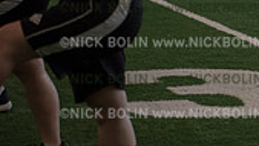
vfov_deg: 4.8
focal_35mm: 252
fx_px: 1730
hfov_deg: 8.3
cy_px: -99
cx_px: 417
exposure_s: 1/320
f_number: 3.2
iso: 640
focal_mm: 70
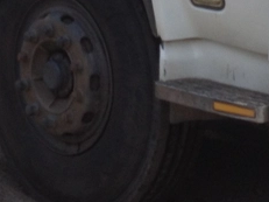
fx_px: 1297
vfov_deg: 8.3
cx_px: 79
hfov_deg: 11.8
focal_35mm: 167
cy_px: -229
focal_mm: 4.28
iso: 64
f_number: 2.4
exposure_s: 1/1453
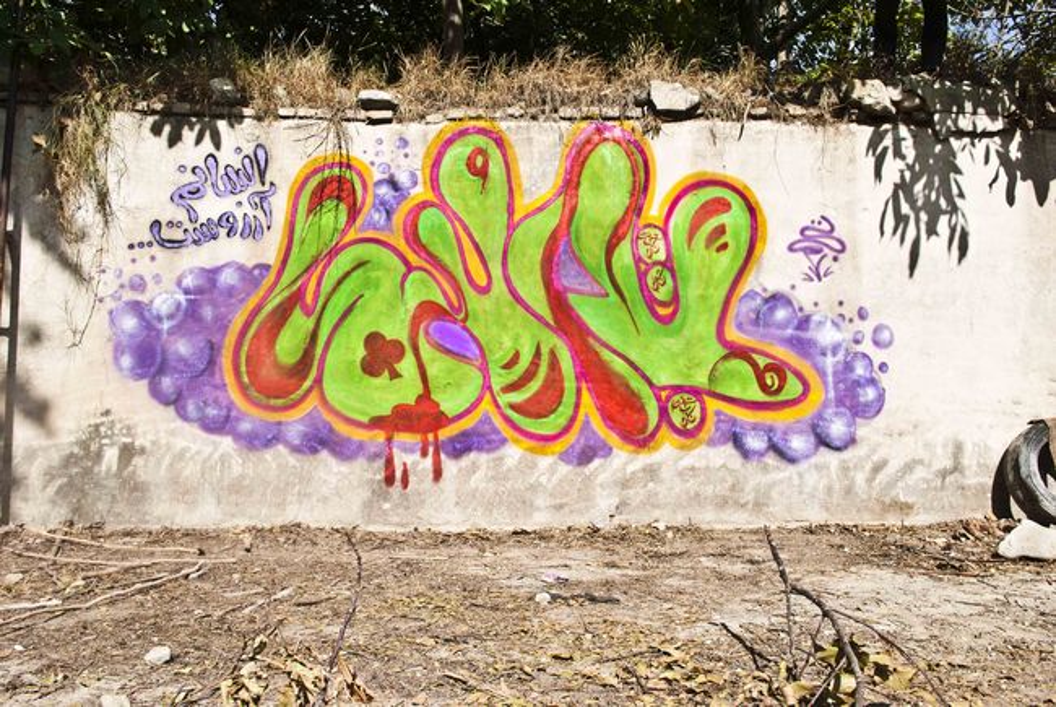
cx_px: 528
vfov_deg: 43.7
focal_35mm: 30
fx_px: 881
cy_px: 354
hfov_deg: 61.9
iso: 100
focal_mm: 20
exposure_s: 1/320
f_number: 9
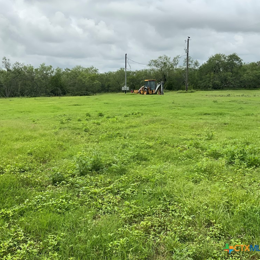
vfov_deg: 47.2
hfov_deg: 46.8
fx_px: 297
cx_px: 96
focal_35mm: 35
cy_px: 128
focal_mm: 3
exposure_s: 1/1912
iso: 16
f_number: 1.8
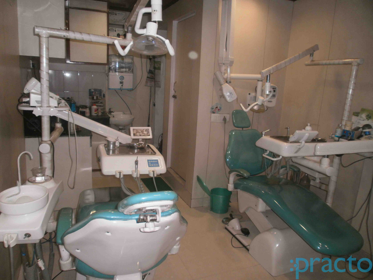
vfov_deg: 53.1
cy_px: 140
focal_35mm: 26
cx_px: 186
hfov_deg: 67.3
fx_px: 280
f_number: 2.6
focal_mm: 4.65
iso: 125
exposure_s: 1/25
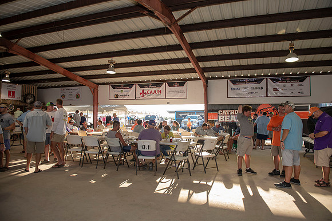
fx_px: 221
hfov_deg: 73.8
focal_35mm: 24
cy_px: 110
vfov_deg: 53.1
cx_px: 166
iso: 50
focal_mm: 24
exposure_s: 1/80
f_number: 3.5
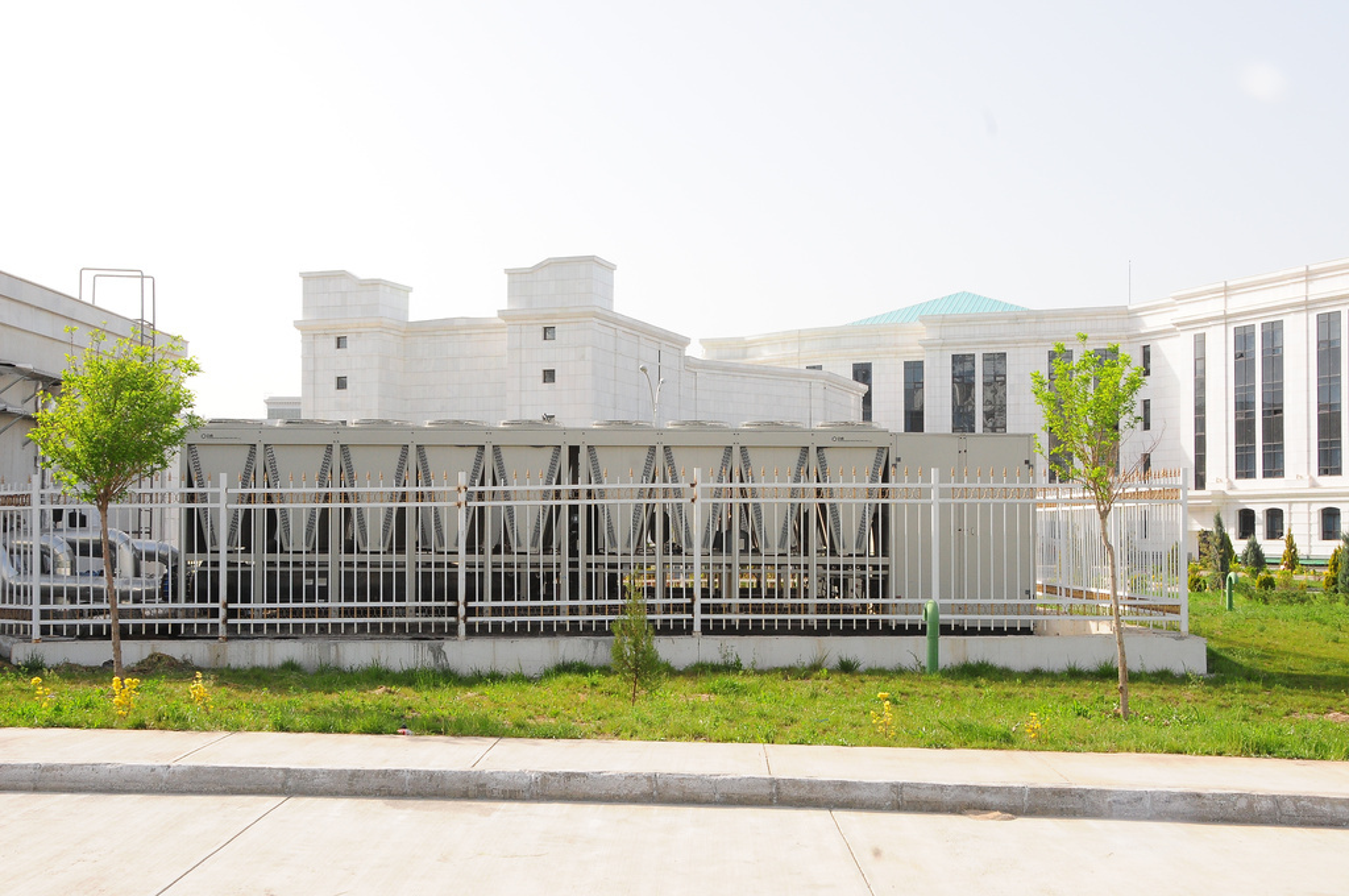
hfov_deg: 48.0
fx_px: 1516
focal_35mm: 40
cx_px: 674
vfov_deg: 32.9
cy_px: 448
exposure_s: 1/250
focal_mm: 27
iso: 500
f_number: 16
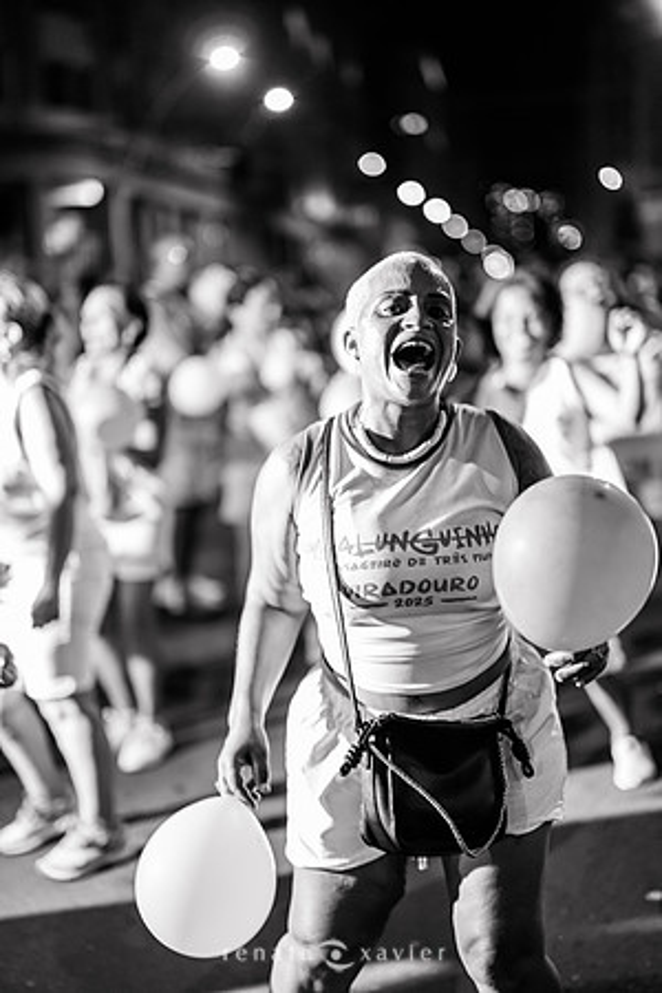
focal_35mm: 50
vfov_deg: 39.6
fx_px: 1379
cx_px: 331
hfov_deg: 27.0
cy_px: 496
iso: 2000
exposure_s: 1/320
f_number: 1.2
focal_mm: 50
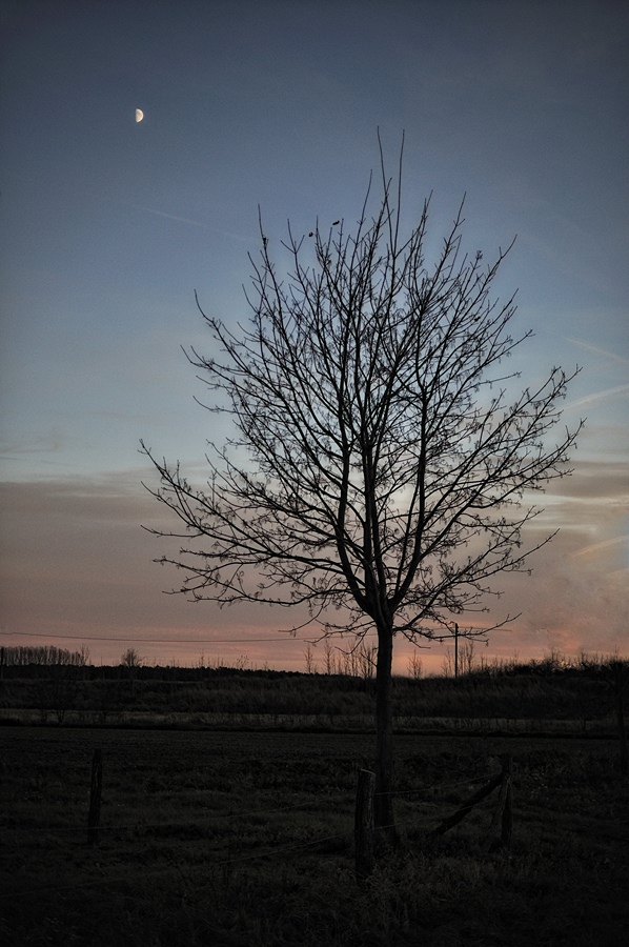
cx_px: 314
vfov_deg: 37.9
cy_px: 474
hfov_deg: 25.7
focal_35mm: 52
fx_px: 1379
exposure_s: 1/1600
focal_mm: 35
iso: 640
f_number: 2
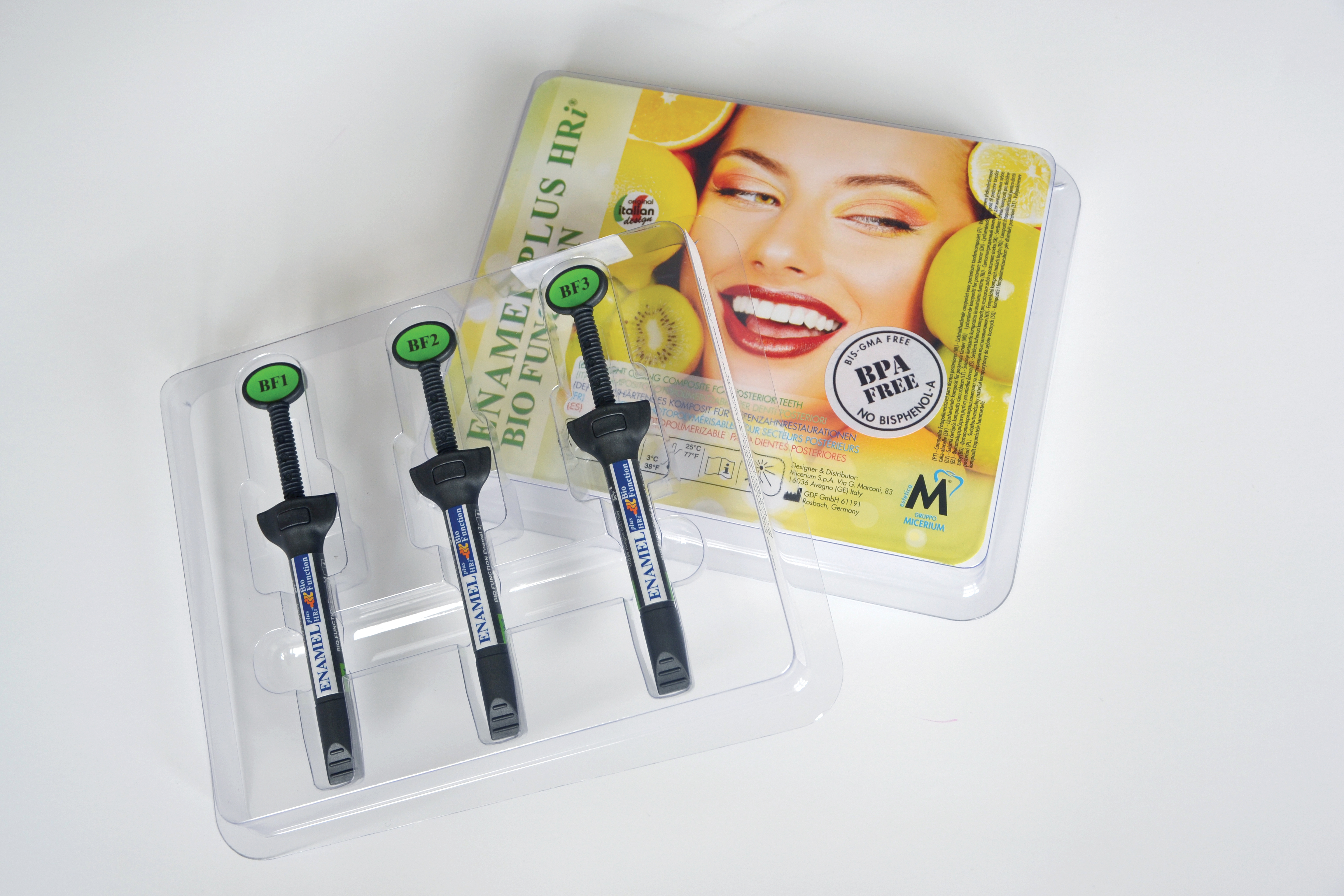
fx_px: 1680
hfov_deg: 43.6
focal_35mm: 45
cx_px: 672
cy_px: 448
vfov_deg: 29.9
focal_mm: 30
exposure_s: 1/50
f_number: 4.2
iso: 200
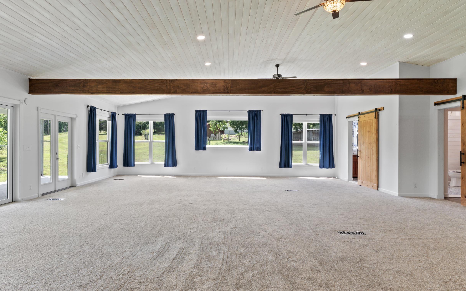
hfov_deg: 82.7
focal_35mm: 21
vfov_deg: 57.6
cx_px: 240
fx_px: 265
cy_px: 144
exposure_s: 1/8
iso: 200
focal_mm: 13.2
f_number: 9
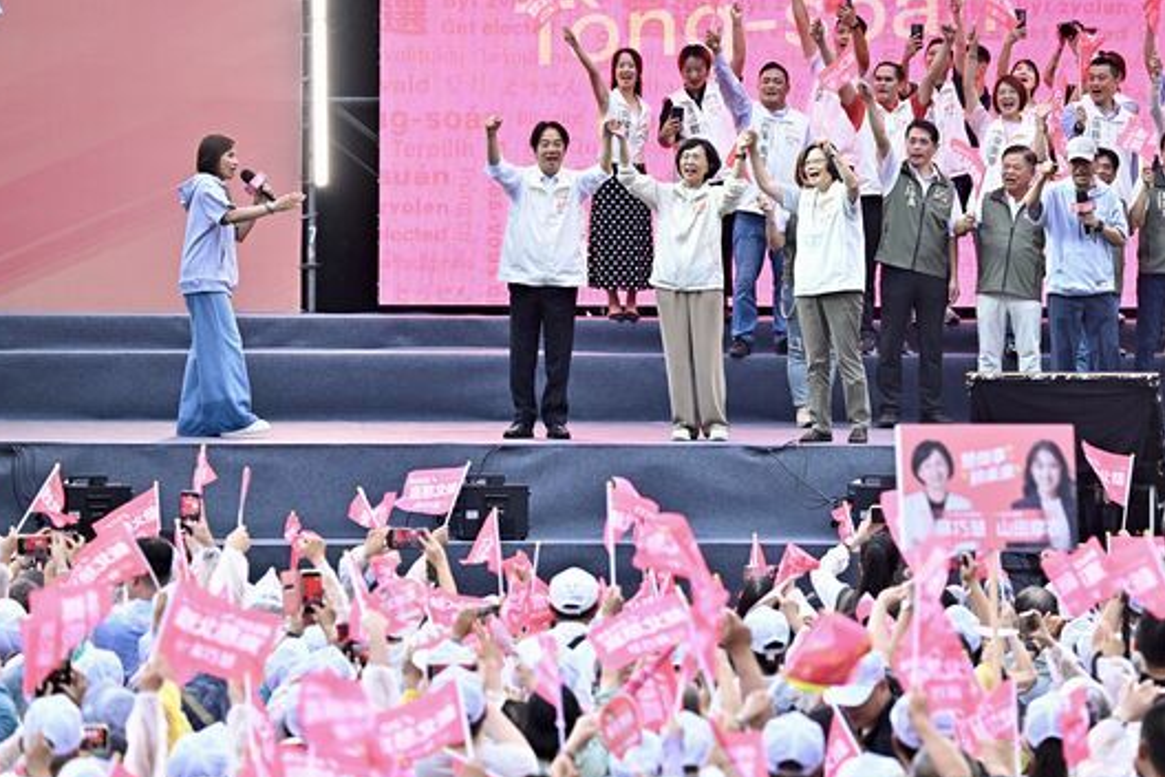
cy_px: 404
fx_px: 8090
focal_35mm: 250
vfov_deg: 5.5
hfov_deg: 8.2
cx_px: 635
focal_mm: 220
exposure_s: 1/500
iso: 2500
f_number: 5.6
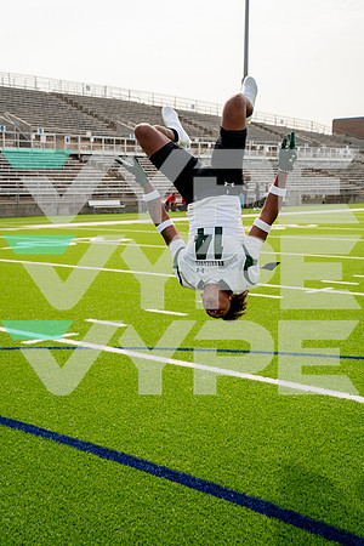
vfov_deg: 38.2
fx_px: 789
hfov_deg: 26.0
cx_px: 182
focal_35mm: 52
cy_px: 273
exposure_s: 1/500
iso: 100
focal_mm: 52
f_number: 5.6
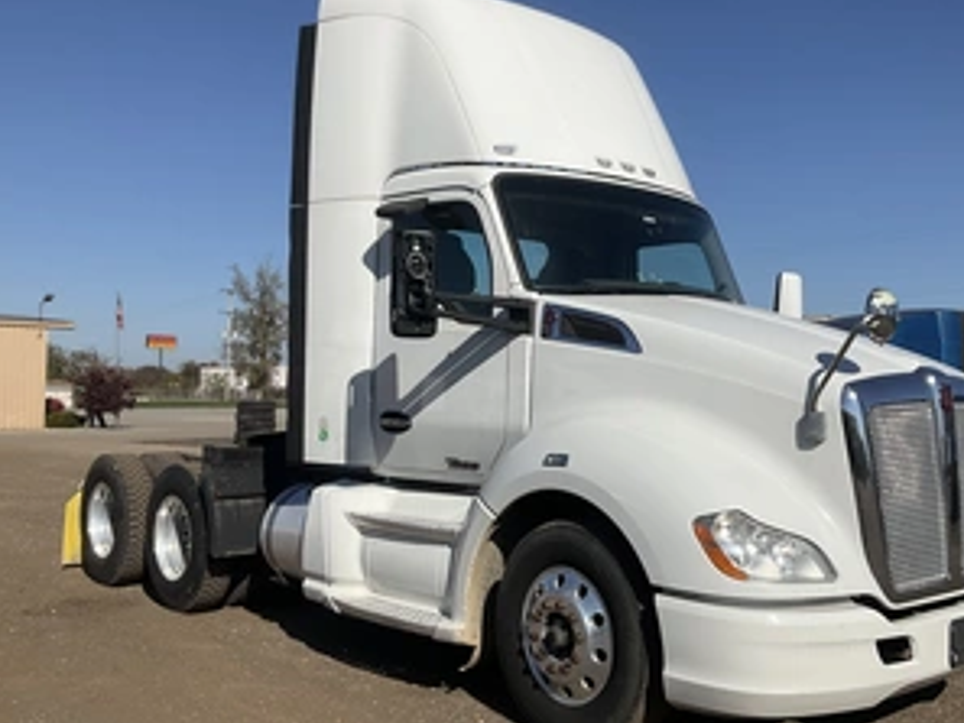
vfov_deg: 36.8
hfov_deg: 47.5
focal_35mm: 39
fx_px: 1087
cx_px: 584
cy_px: 353
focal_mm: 3
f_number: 1.8
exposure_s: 1/4405
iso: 25
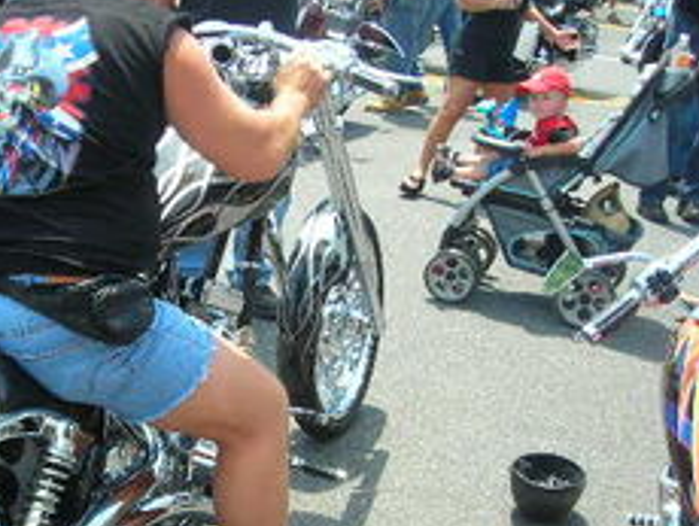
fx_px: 1334
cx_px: 106
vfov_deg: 22.2
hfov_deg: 28.5
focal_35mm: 66
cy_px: 359
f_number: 3.2
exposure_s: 1/275
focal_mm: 6.3
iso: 50
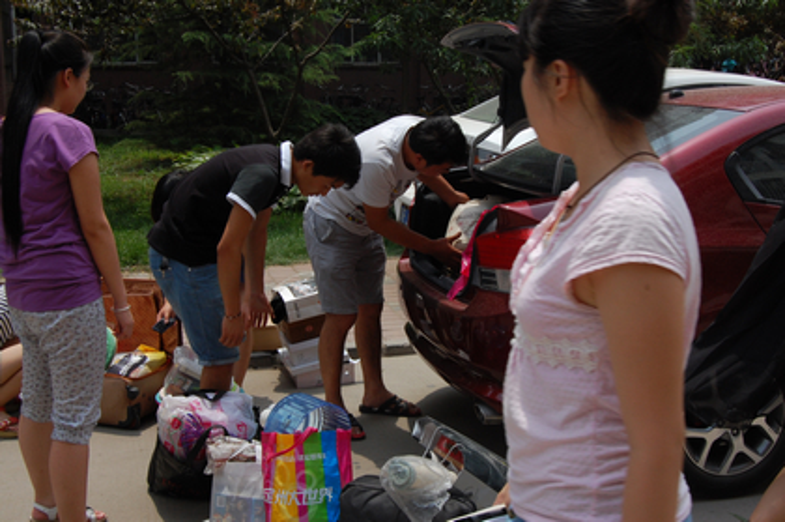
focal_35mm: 45
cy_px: 261
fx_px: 980
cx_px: 392
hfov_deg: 43.6
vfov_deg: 29.8
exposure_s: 1/320
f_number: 9
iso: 400
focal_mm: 30
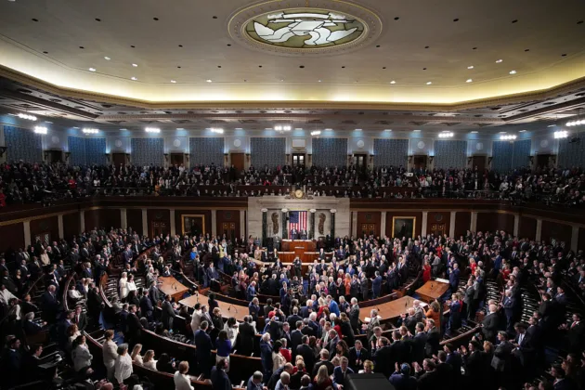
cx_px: 292
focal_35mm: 16
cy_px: 195
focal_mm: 16
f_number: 2.8
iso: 4000
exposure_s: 1/1000
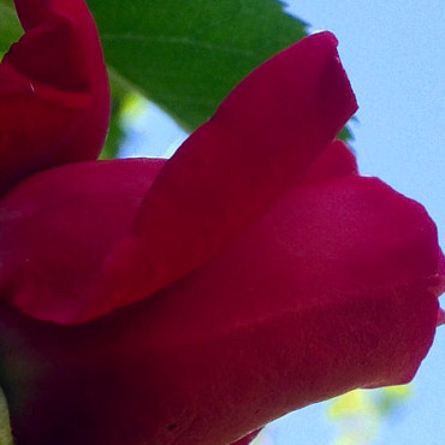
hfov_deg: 13.7
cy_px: 174
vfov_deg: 13.8
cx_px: 422
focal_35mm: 126
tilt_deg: +46.4
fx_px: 1833
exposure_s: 1/226
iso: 50
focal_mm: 4.12
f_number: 2.4
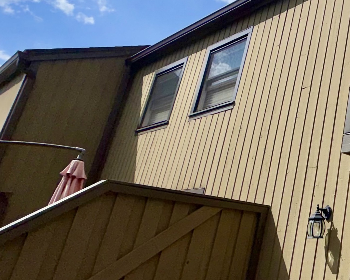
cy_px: 121
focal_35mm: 39
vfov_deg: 38.2
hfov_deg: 34.8
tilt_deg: +19.3
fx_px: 404
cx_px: 441
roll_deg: -3.8
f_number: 2.2
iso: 16
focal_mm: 2.22
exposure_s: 1/3460
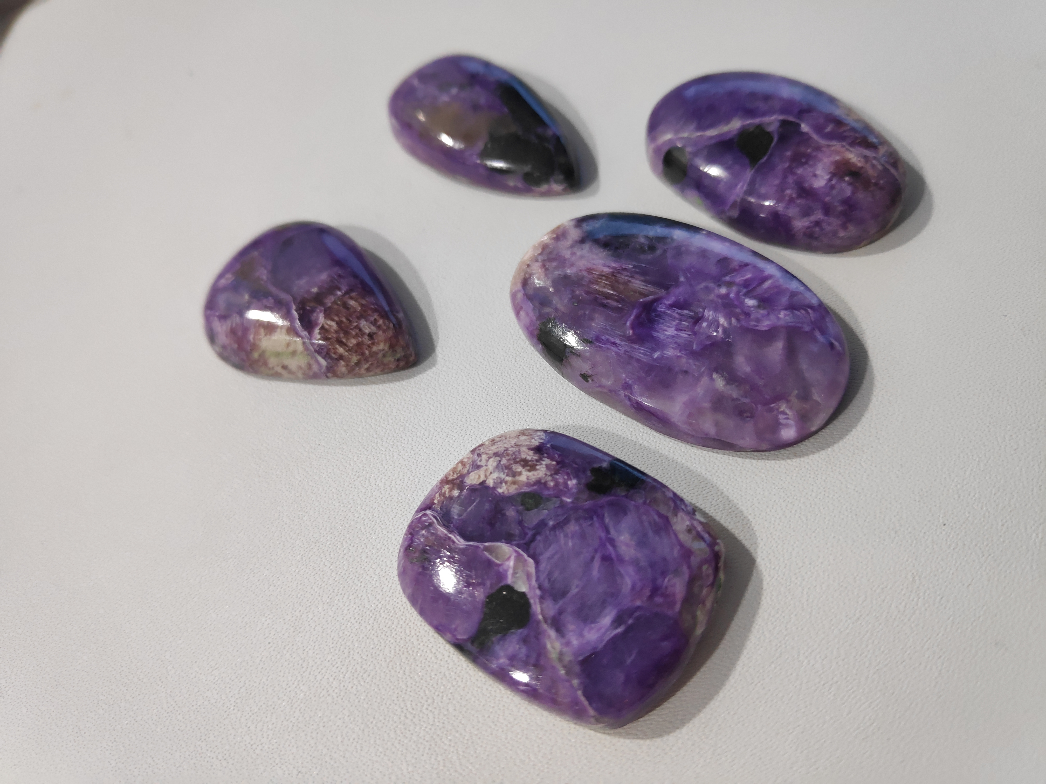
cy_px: 392
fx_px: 604
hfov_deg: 81.7
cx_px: 523
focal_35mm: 20
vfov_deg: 66.0
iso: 622
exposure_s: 1/50
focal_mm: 3.94
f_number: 1.9
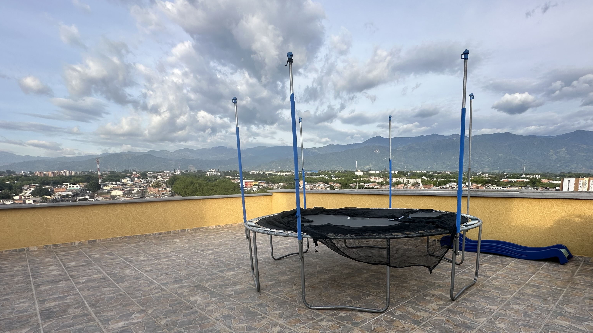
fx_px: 314
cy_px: 231
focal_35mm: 20
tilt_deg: -7.6
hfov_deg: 86.3
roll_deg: +0.0
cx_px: 329
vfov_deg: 54.4
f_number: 2.2
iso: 40
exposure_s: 1/575
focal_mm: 2.22
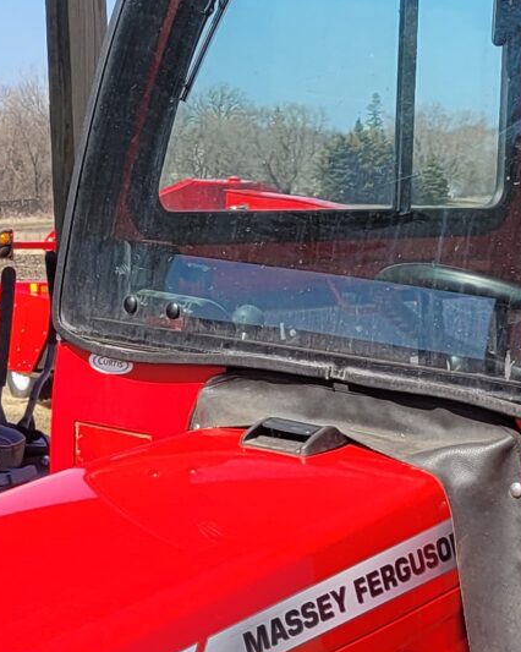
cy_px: 663
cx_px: 589
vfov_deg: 15.5
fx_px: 2353
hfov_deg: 12.4
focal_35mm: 122
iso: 40
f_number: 1.8
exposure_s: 1/1672
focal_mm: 5.4
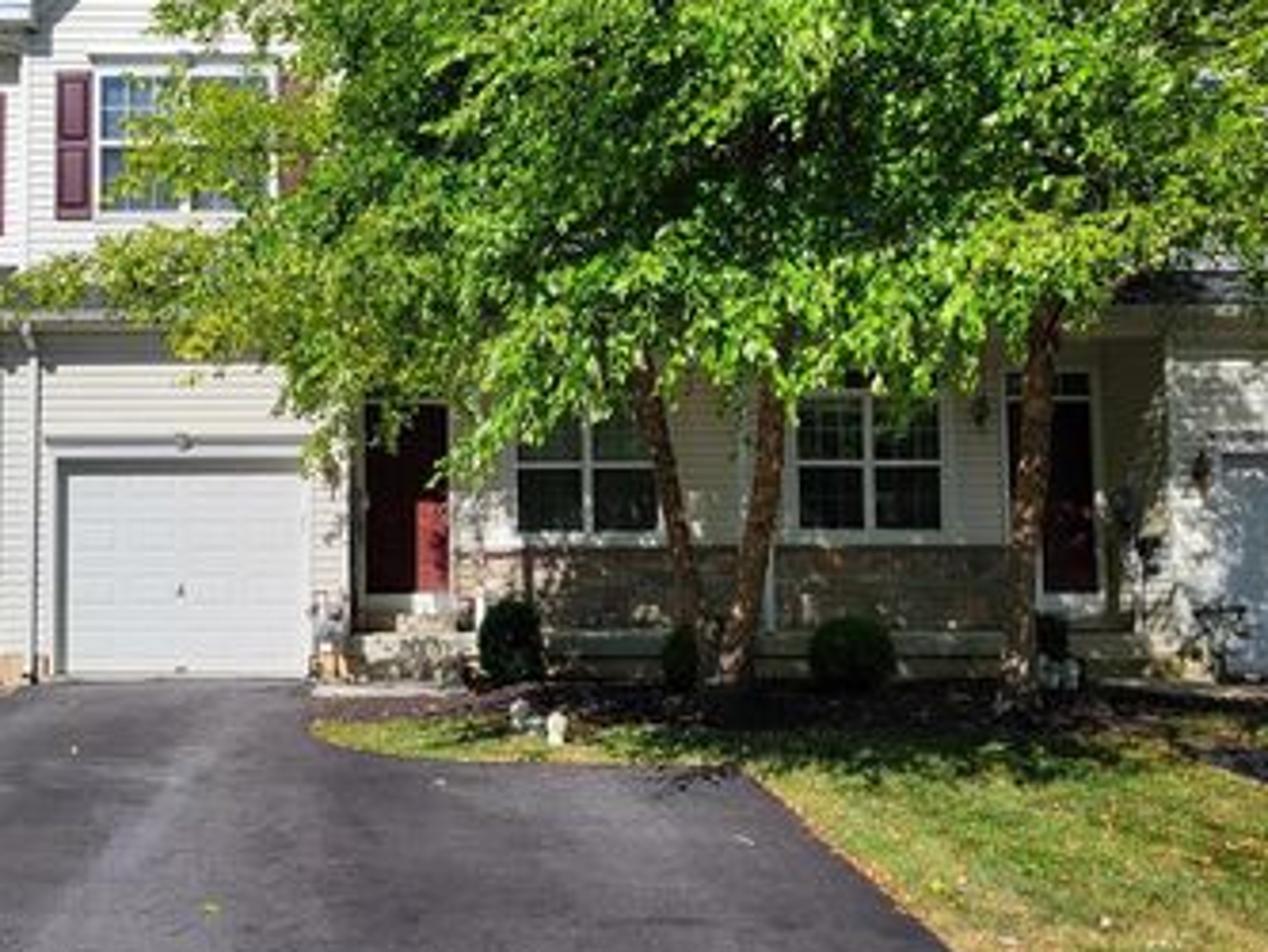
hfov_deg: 46.9
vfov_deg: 36.8
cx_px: 396
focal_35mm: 39
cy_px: 501
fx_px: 1429
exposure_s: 1/2812
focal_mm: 5.4
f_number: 1.8
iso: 40
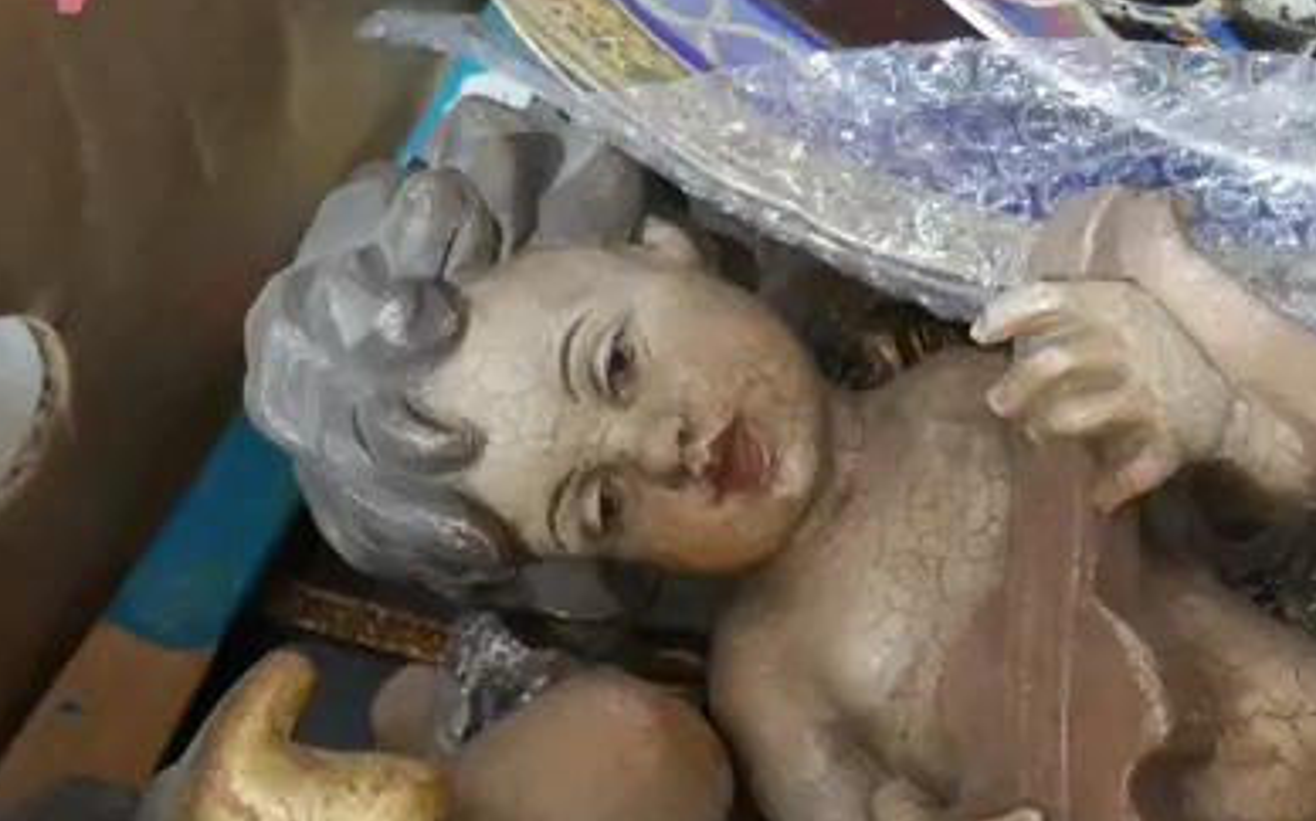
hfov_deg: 24.1
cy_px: 582
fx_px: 3011
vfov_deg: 15.5
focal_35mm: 84
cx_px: 1112
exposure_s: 1/60
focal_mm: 15
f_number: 4
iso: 3200
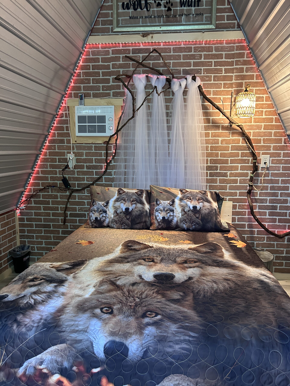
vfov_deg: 67.3
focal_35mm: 26
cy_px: 193
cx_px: 145
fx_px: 290
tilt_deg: -8.6
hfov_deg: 53.1
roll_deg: -0.8
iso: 500
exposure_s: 1/60
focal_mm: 5.7
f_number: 1.5
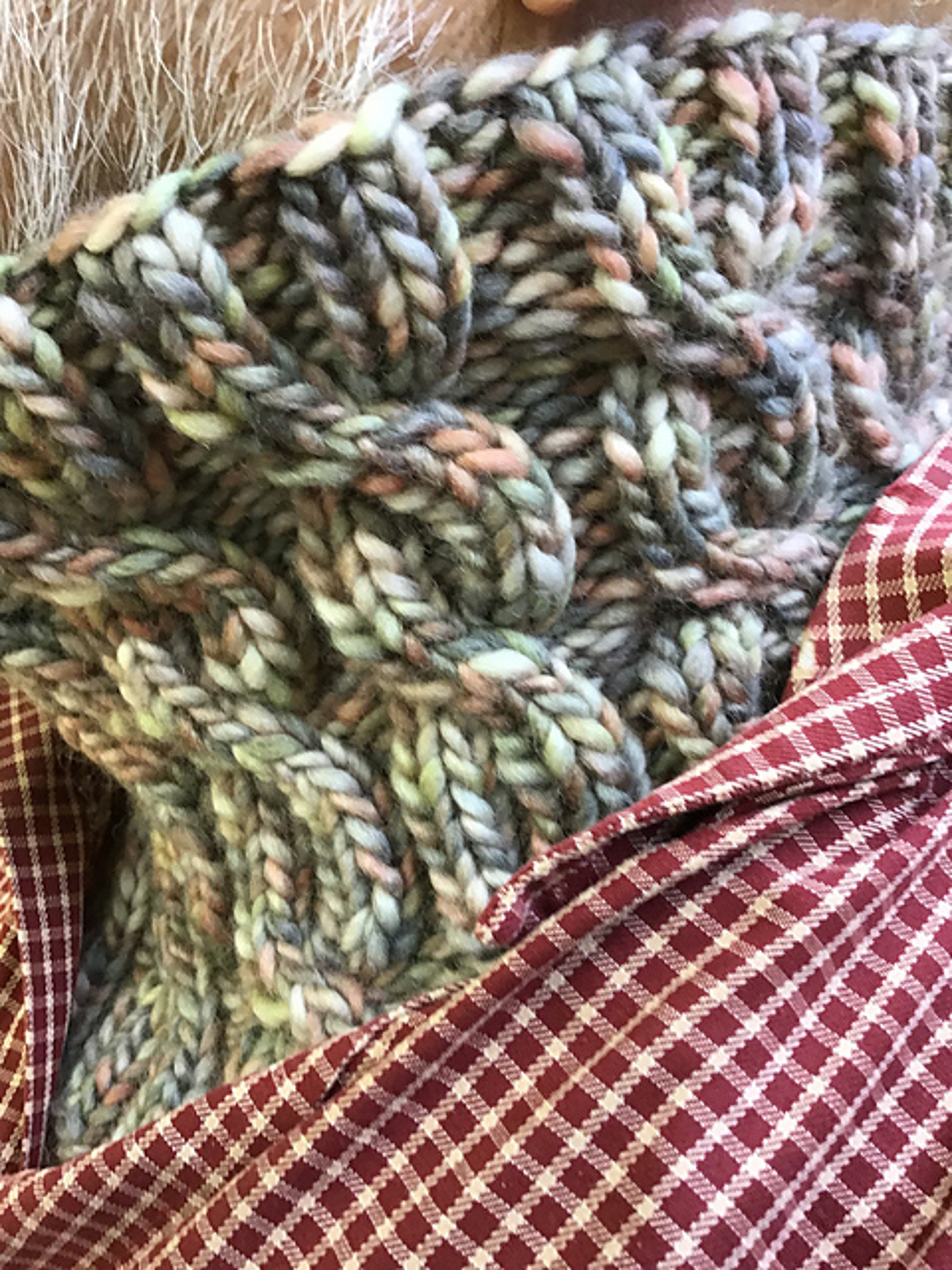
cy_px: 635
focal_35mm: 31
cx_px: 476
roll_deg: -10.6
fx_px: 1137
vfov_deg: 58.4
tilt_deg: -12.0
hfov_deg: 45.4
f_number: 2.4
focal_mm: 3.3
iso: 40
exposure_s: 1/30
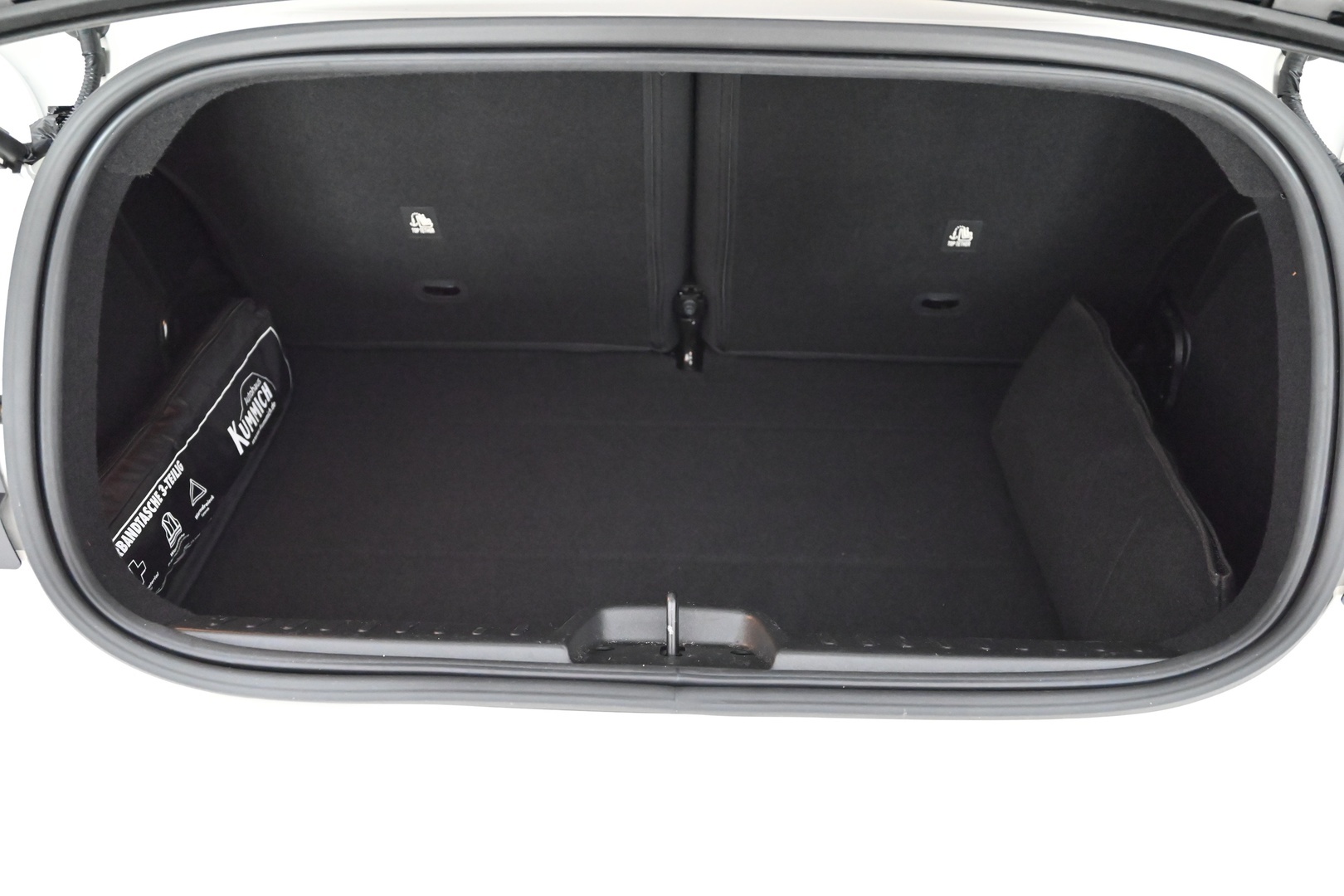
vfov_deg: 45.0
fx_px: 1083
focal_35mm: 29
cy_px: 448
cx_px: 672
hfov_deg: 63.7
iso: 12800
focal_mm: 29
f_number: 4.5
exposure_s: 1/60
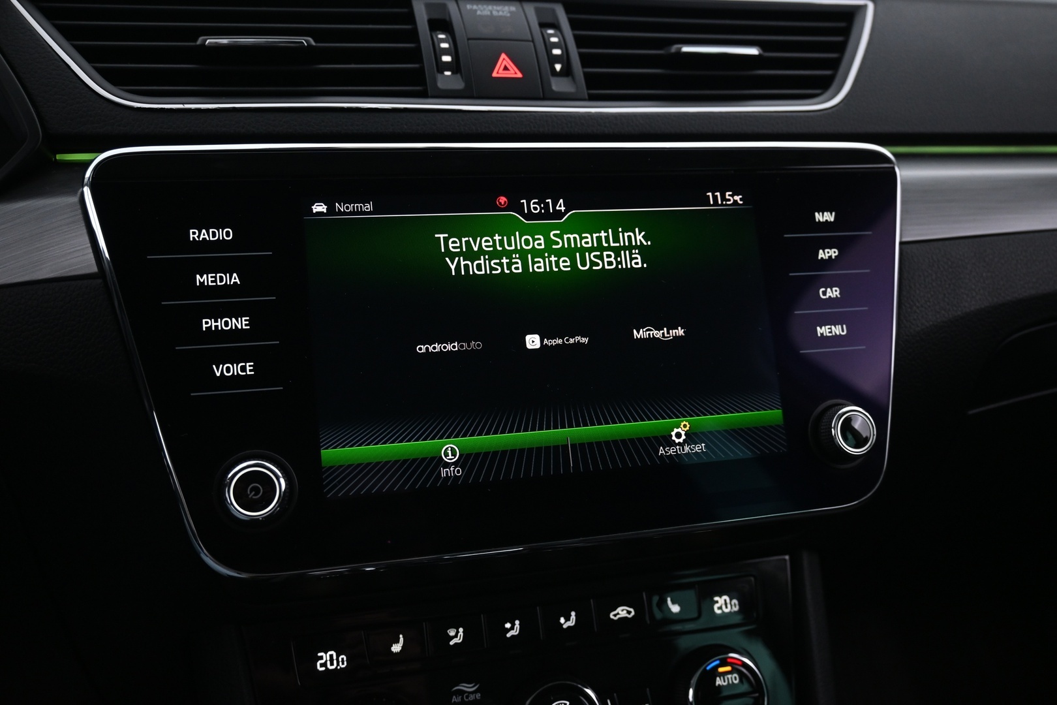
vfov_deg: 40.8
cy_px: 352
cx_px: 528
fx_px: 947
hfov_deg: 58.3
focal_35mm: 32
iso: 1250
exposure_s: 1/30
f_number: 4
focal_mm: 21.5
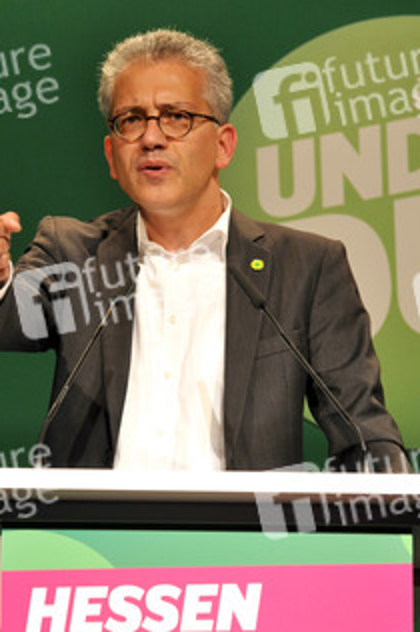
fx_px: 3858
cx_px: 174
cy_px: 392
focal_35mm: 220
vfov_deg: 9.4
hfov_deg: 6.2
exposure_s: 1/160
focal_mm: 116
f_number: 6.3
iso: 800
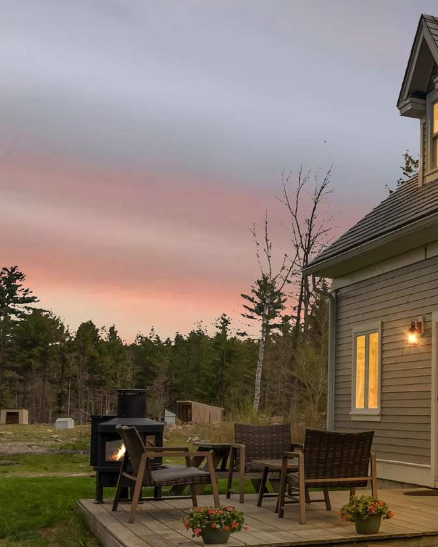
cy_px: 253
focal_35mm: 57
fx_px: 923
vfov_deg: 33.0
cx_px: 760
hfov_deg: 20.2
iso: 800
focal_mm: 16
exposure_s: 1/1000
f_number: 8
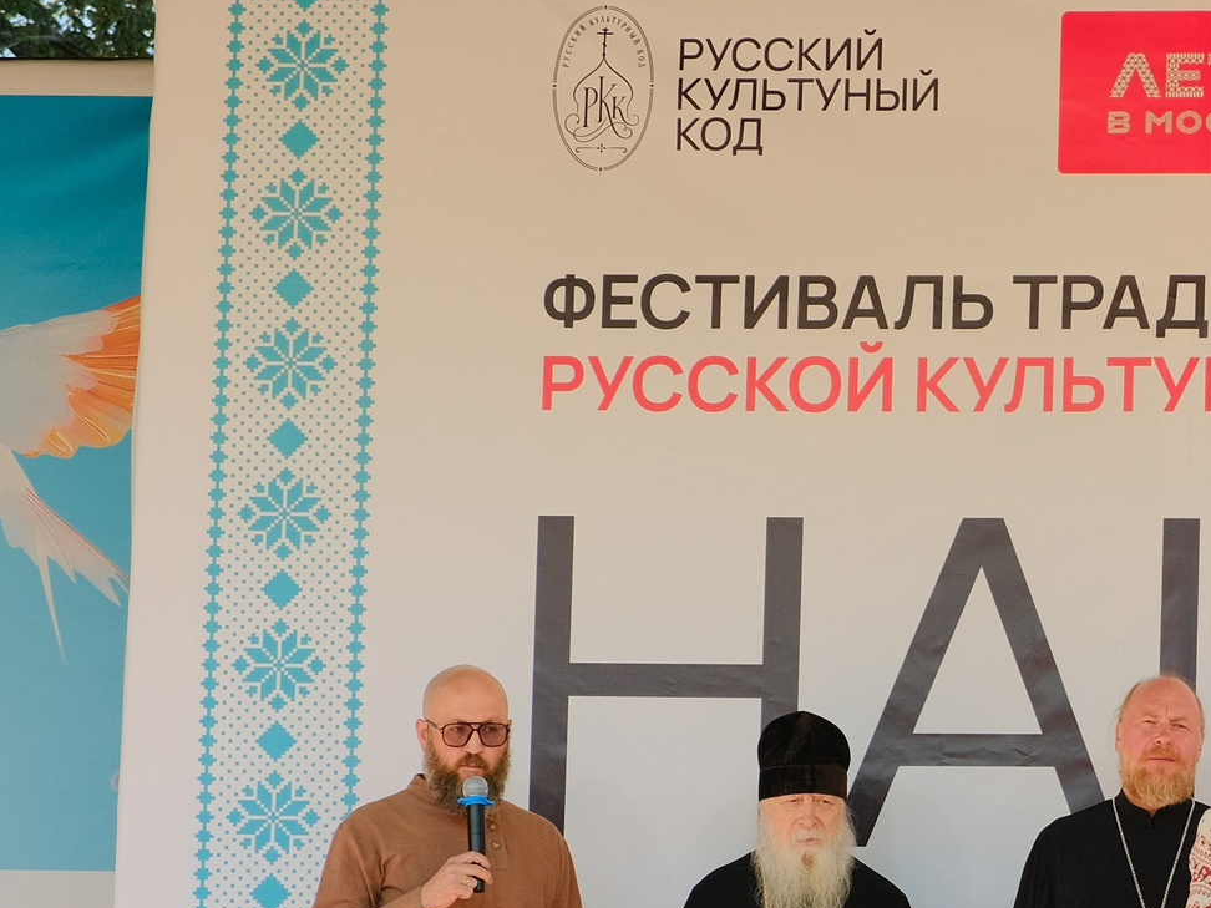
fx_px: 6647
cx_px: 1374
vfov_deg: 7.8
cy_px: 901
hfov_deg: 10.3
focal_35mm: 190
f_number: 4.5
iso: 640
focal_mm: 50
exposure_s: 1/500
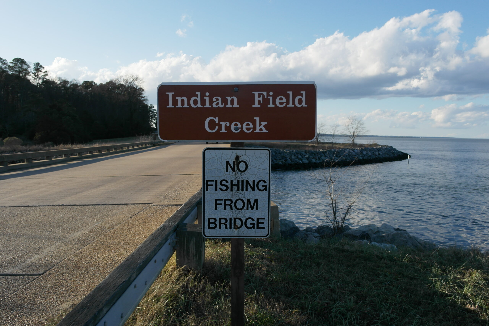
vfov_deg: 43.6
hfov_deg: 61.9
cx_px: 244
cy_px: 163
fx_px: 407
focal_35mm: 30
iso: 200
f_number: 6.3
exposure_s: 1/500
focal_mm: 20
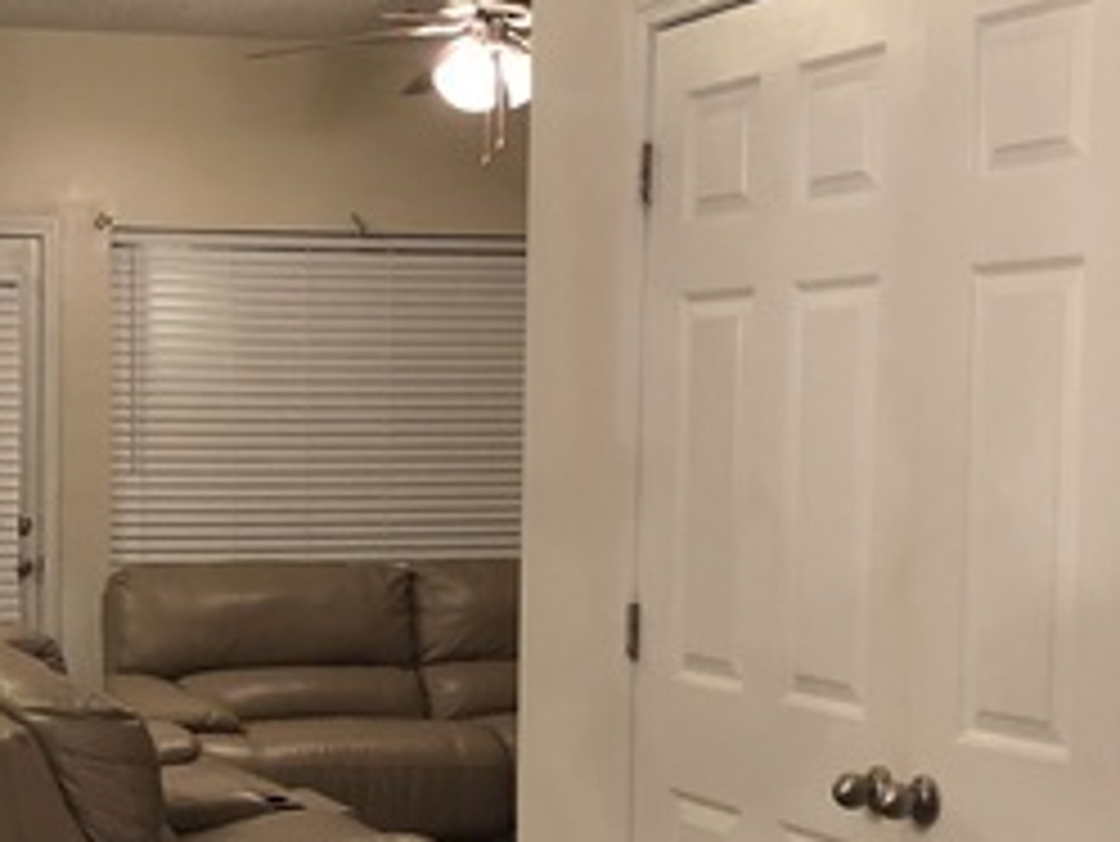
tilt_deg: -4.5
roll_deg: +0.1
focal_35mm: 75
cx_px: 83
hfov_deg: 25.1
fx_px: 2428
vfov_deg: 19.5
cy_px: 648
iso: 80
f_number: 1.8
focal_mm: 3.99
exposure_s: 1/15
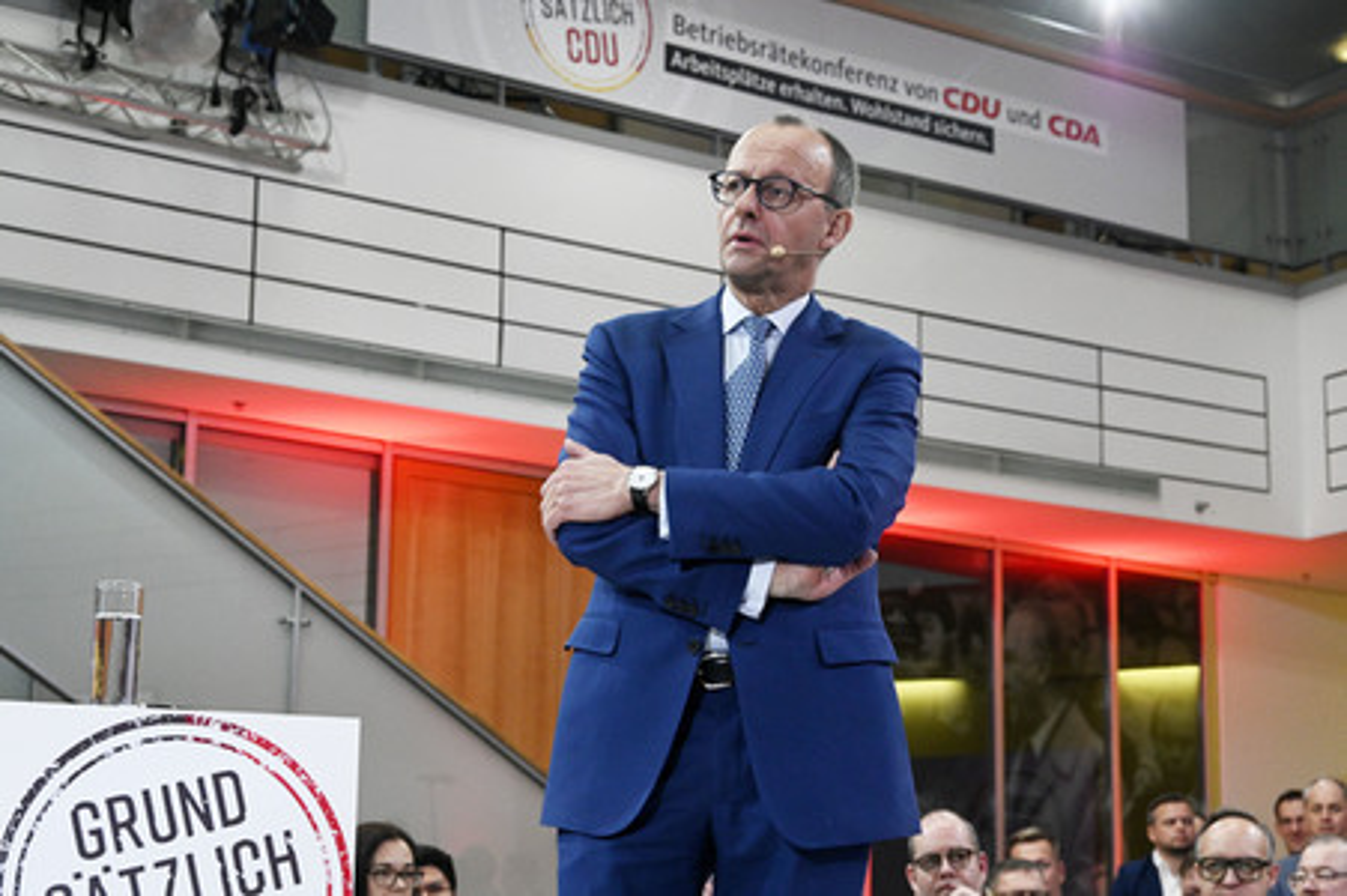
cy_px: 448
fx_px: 2617
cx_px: 674
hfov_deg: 28.9
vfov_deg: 19.4
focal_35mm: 70
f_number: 8
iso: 6400
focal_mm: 70
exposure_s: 1/500
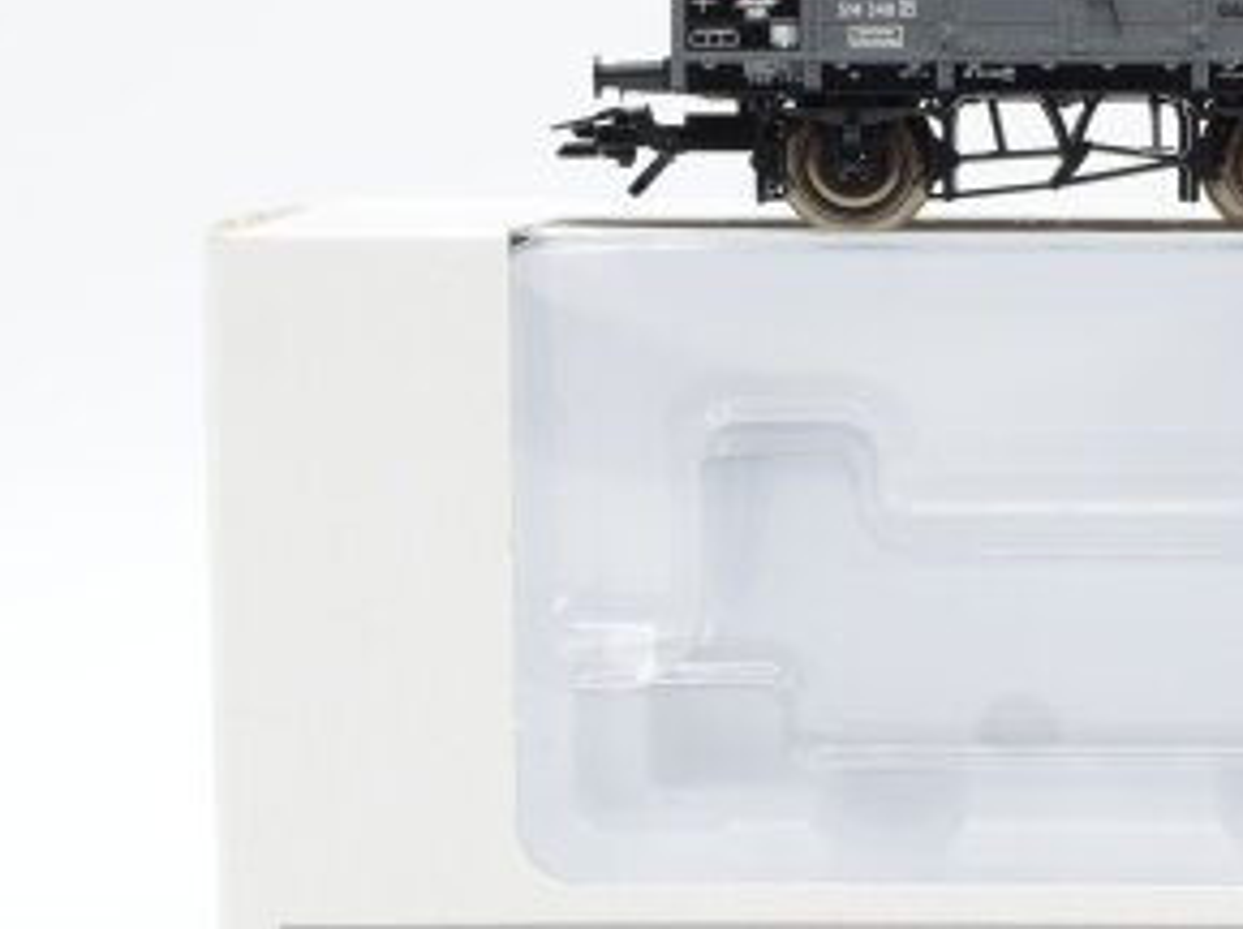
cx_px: 1032
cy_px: 394
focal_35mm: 105
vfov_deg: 14.1
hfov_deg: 18.5
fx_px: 3766
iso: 320
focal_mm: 35
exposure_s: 1/125
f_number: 8
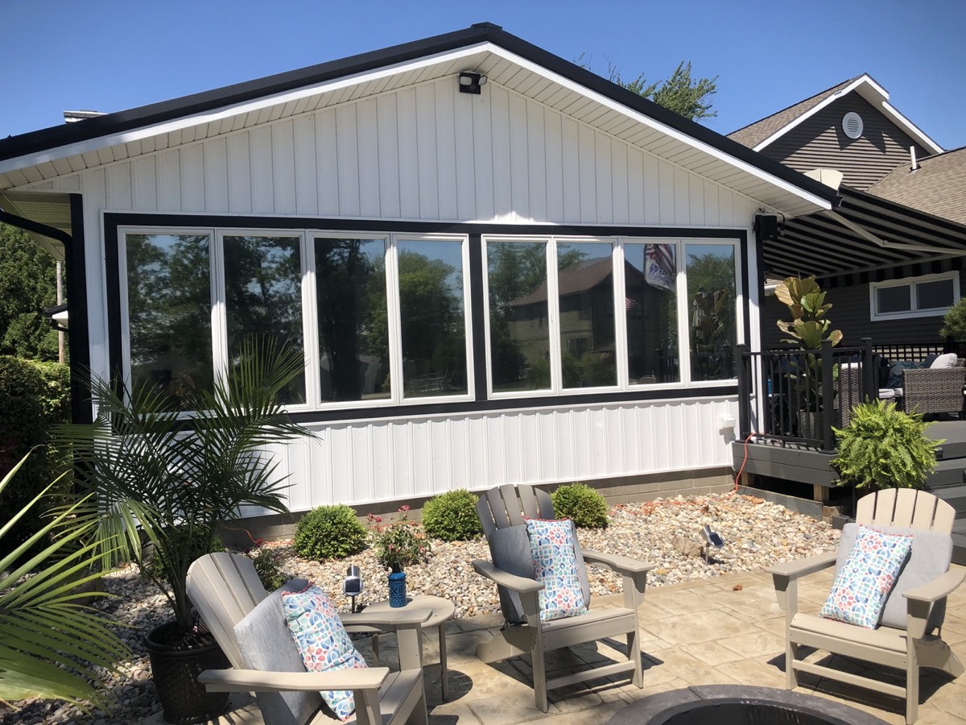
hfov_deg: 63.4
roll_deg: +3.9
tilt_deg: +0.7
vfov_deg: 49.7
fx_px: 781
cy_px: 362
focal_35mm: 28
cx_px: 483
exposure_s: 1/2000
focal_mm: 4
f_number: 1.8
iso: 20
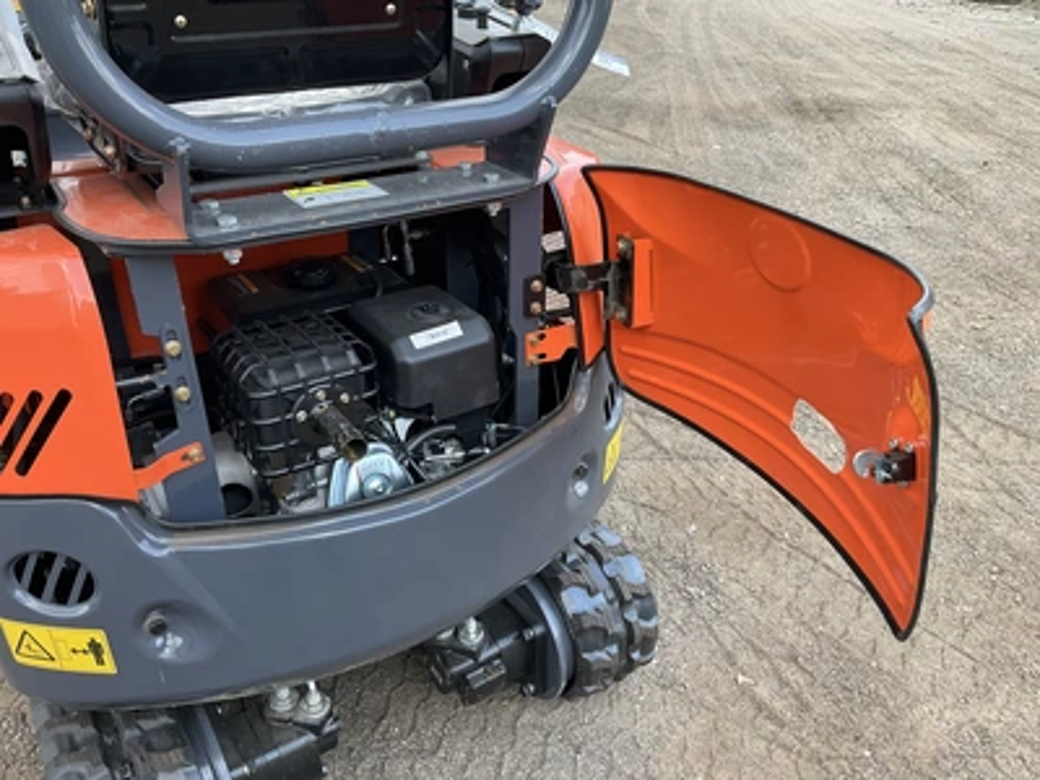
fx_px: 871
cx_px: 520
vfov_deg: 48.2
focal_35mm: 29
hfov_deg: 61.7
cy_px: 390
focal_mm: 3
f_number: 1.8
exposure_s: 1/130
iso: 16
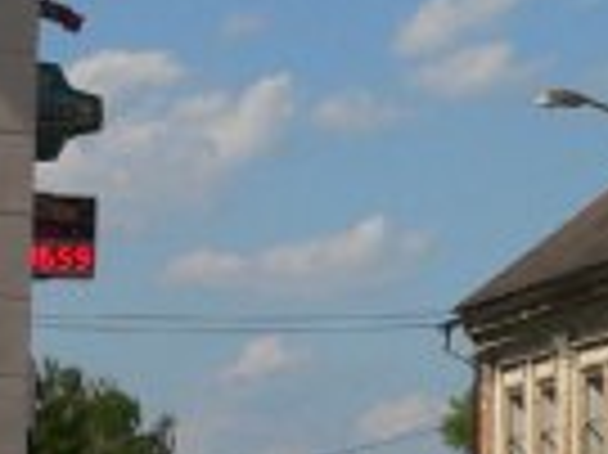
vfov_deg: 7.0
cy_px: 139
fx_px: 3738
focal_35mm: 213
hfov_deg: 9.0
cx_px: 995
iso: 80
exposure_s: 1/500
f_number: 5.6
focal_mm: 6
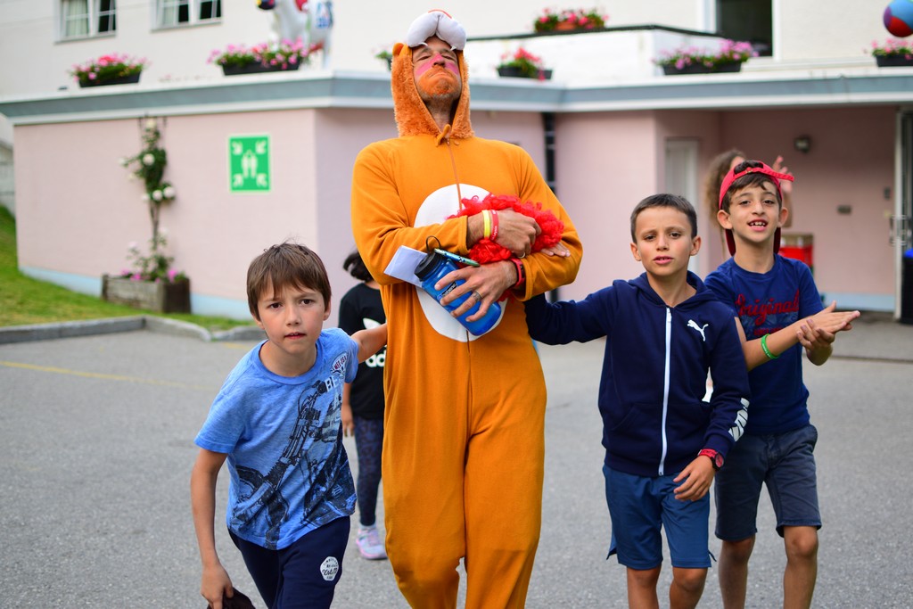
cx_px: 456
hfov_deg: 37.8
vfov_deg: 25.8
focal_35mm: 52
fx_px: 1332
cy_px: 304
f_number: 1.8
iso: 140
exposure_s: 1/320
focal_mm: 35
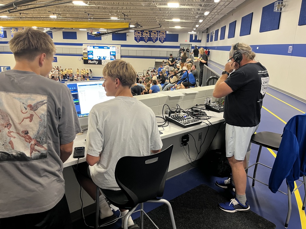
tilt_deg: -16.0
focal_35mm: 26
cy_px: 114
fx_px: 230
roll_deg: -2.2
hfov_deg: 67.3
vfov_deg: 53.1
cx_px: 153
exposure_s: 1/60
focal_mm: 5.1
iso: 160
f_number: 1.6
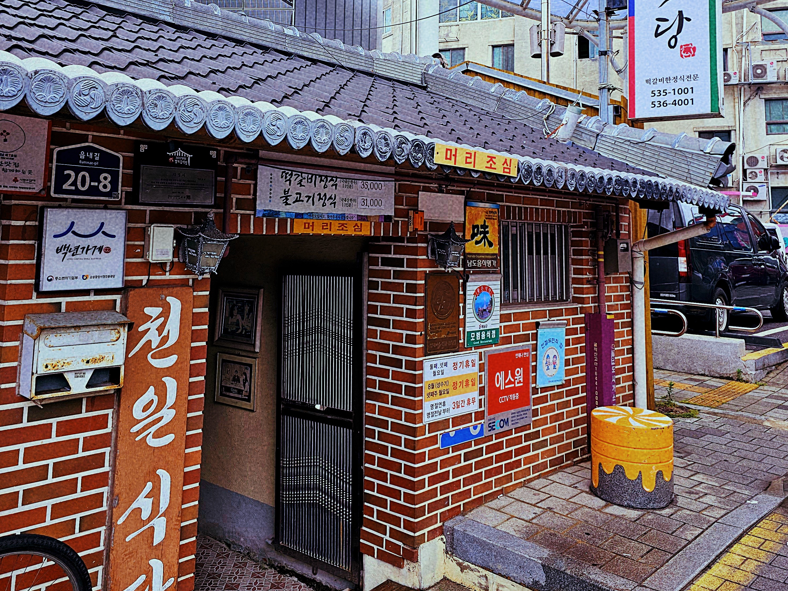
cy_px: 162
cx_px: 398
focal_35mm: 31
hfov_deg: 58.4
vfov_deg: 44.2
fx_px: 706
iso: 10
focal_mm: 6.3
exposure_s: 1/412
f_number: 1.7
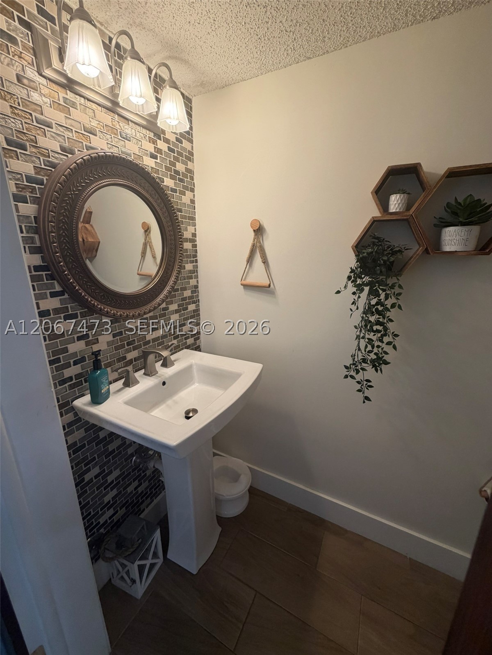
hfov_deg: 85.7
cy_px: 328
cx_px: 246
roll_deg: +0.0
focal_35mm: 14
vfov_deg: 102.1
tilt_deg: -15.9
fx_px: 265
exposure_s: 1/120
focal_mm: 2.22
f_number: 2.2
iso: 200
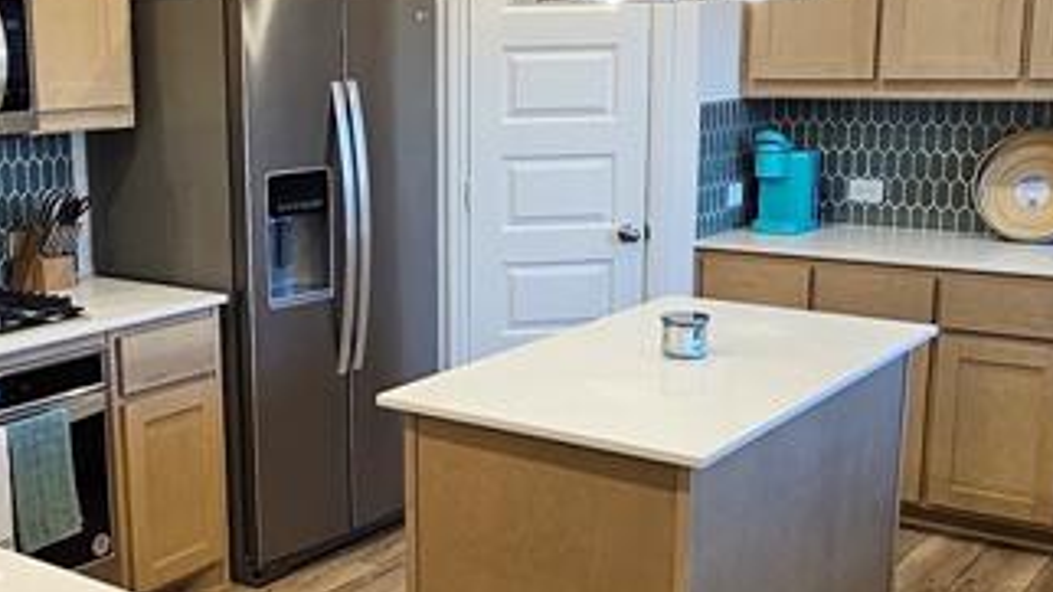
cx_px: 298
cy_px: 317
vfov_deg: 26.5
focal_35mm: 45
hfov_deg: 44.3
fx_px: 1256
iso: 125
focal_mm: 2.2
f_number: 2.2
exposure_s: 1/60
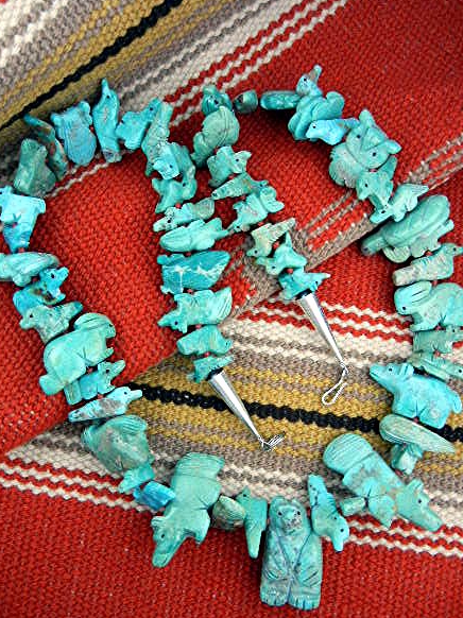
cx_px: 225
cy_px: 332
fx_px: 589
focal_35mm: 33
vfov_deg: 55.3
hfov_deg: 42.9
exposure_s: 1/21
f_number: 3.5
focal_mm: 5.4
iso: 400
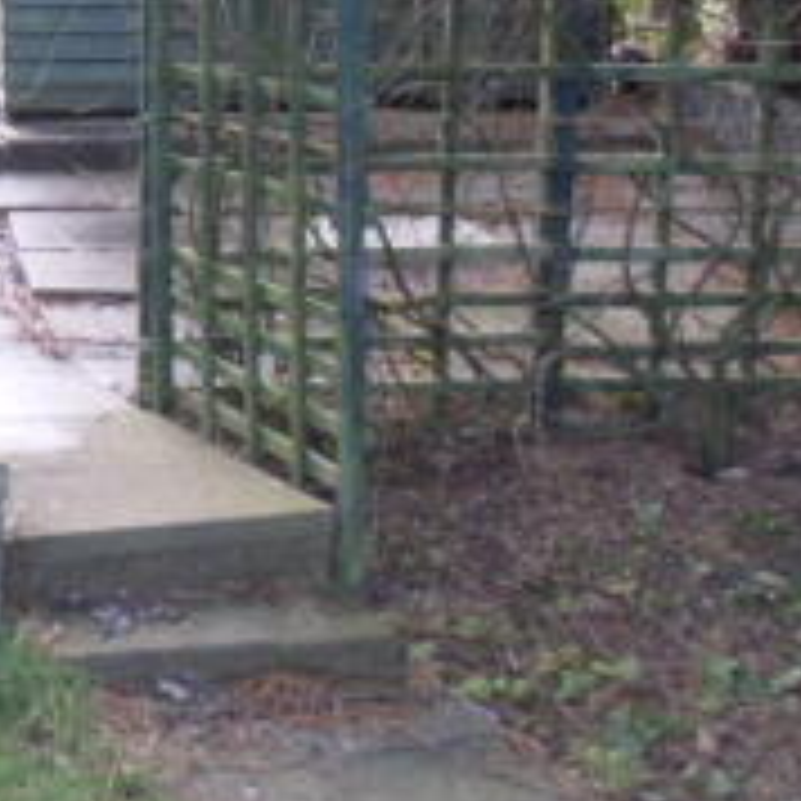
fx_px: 2278
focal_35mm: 87
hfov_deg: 19.2
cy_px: 79
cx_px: -74
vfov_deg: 19.6
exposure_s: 1/60
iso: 320
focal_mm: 5.4
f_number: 3.5
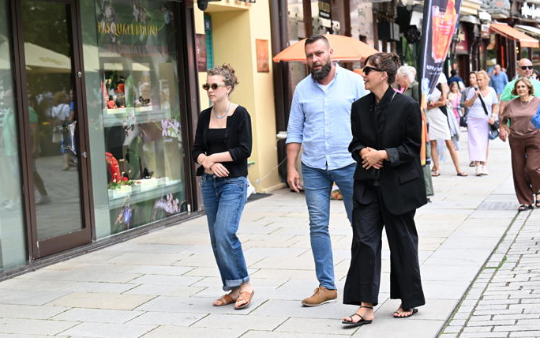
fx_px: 1104
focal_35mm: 75
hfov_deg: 27.5
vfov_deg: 17.4
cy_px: 177
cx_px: 269
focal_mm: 73
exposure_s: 1/500
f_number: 5
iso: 800
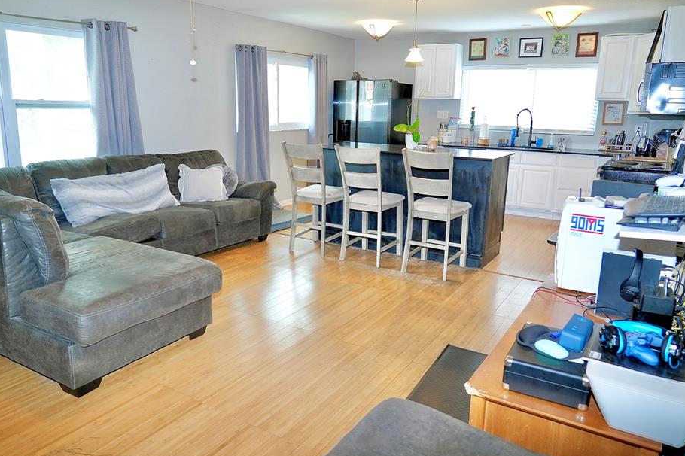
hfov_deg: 67.4
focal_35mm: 27
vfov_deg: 47.9
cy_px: 224
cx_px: 328
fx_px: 514
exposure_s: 1/30
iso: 800
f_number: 4
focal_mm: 24
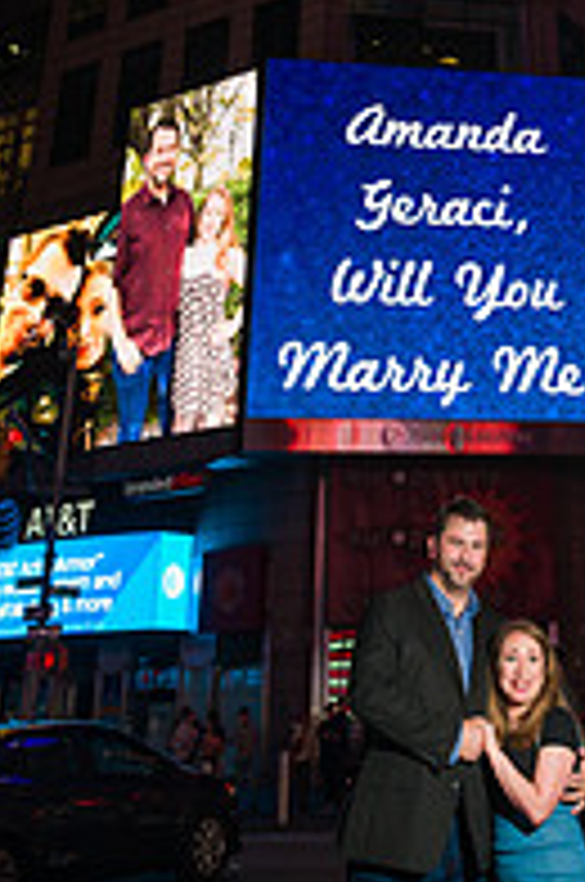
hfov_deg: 24.1
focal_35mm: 55
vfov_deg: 31.6
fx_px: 1345
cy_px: -117
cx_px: 488
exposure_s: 1/200
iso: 500
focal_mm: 24
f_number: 5.6
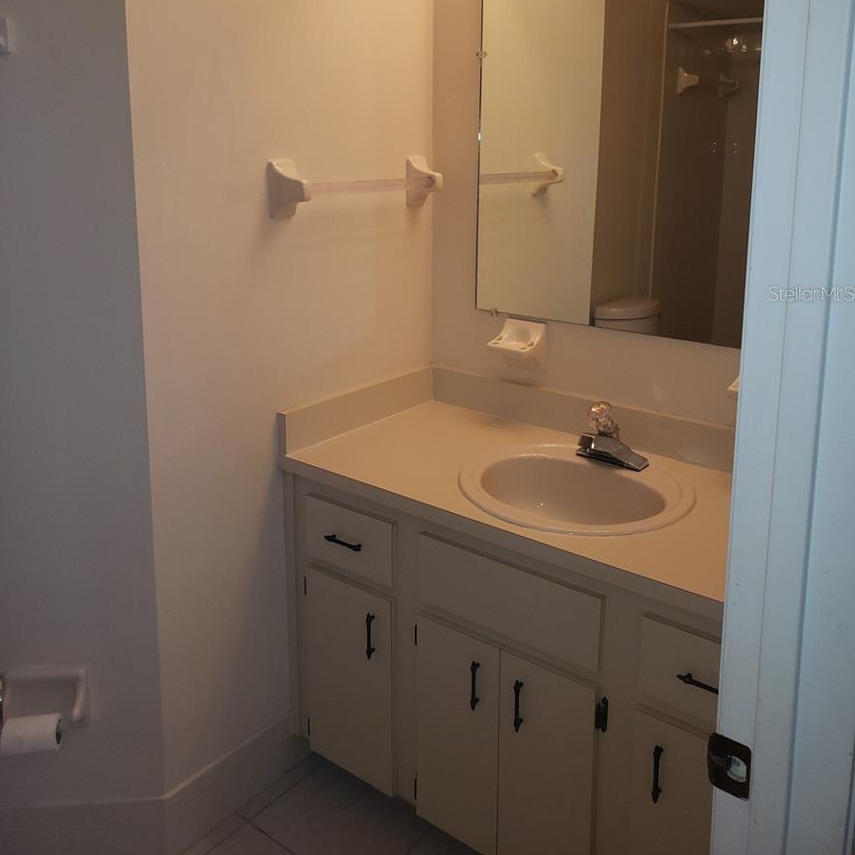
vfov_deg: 51.7
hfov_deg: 52.5
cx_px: 427
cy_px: 293
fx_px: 866
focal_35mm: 31
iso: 125
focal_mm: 4.3
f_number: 2.4
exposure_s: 1/60
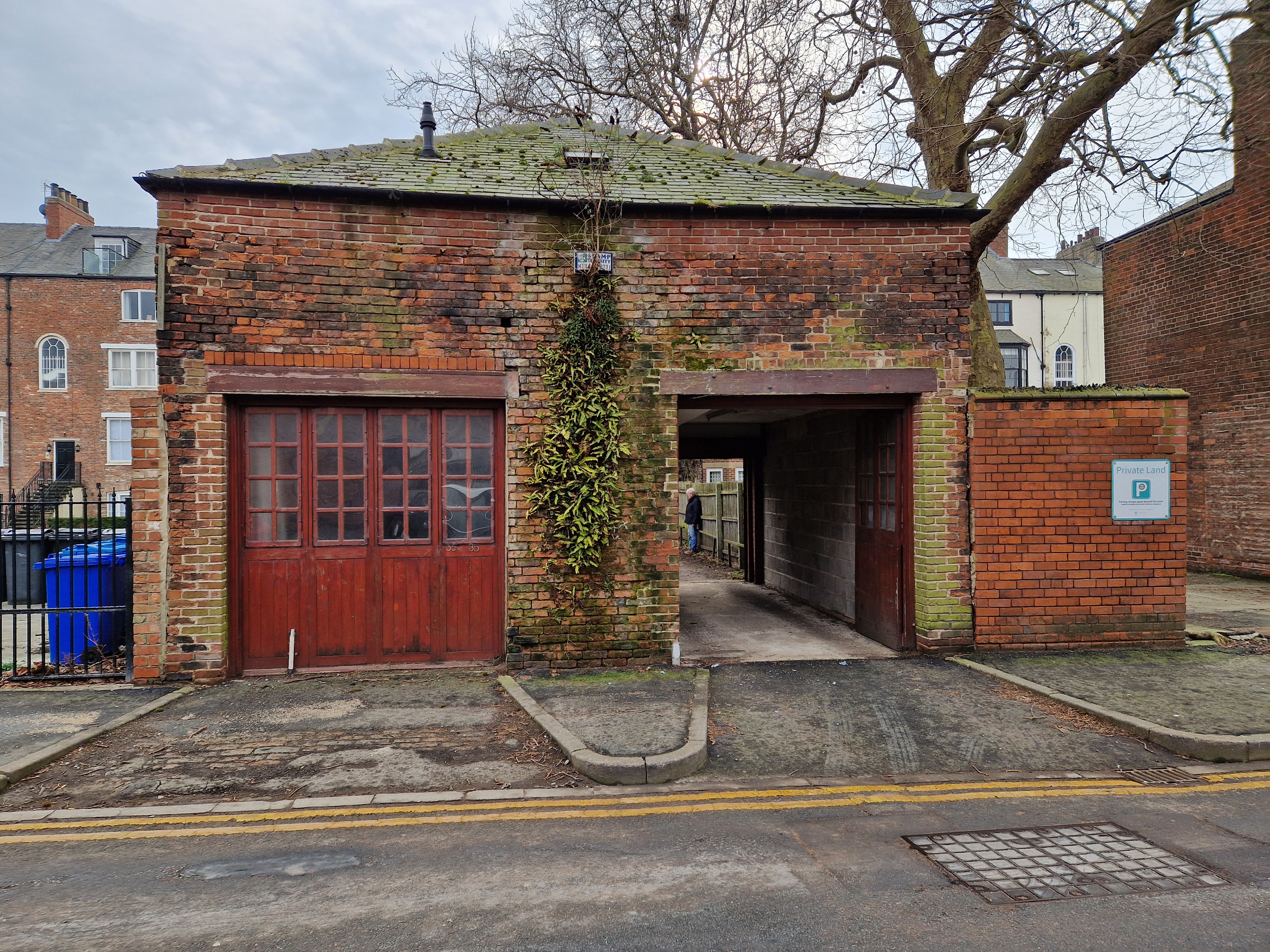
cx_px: 635
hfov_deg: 73.9
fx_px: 844
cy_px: 476
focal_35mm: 23
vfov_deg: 58.9
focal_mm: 5.4
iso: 50
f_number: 1.8
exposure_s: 1/522
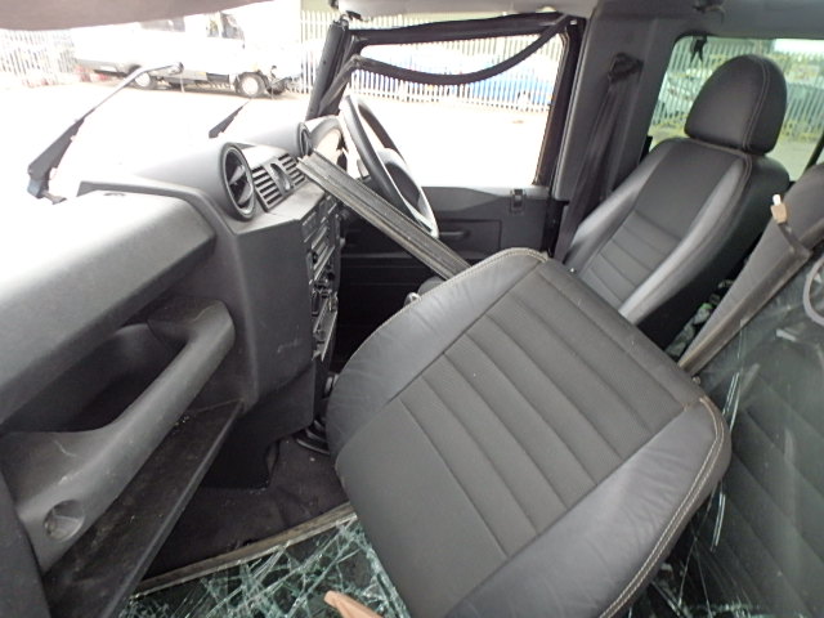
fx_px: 500
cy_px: 309
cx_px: 412
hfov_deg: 79.0
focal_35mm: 21
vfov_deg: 63.4
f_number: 3.5
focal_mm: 3.7
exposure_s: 1/60
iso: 200
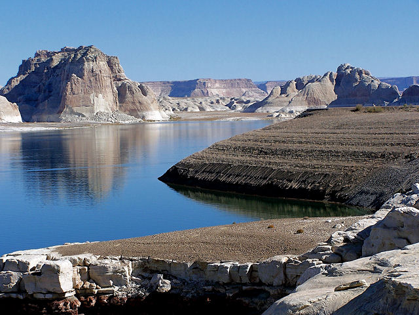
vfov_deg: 15.7
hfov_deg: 20.9
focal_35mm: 94
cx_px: 210
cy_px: 158
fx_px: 1138
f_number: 4.5
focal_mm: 15.6
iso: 80
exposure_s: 1/750
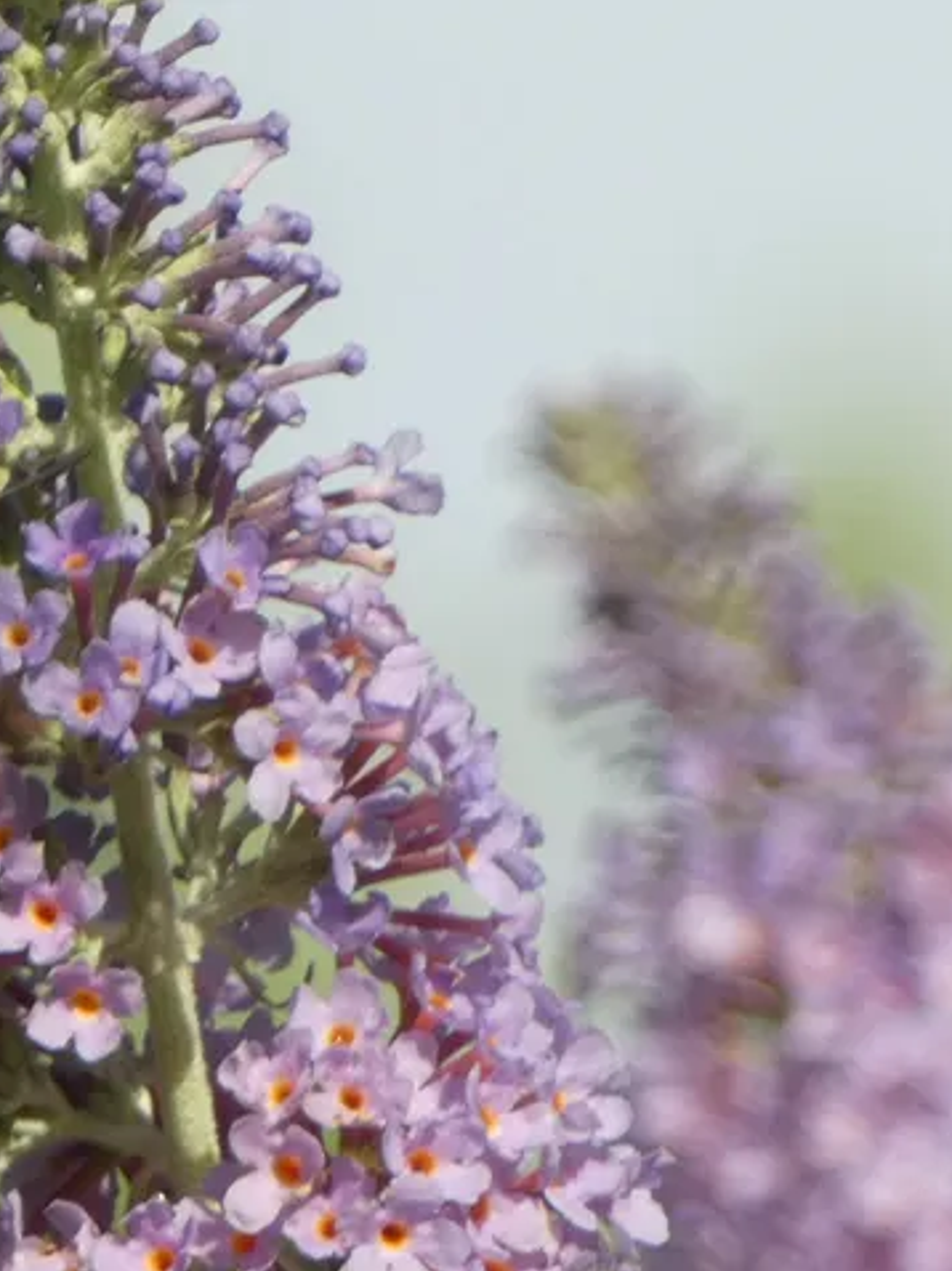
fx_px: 38243
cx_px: 120
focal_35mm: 1042
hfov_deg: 1.4
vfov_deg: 1.9
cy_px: 636
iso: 80
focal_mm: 139.4
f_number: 5.6
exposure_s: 1/125
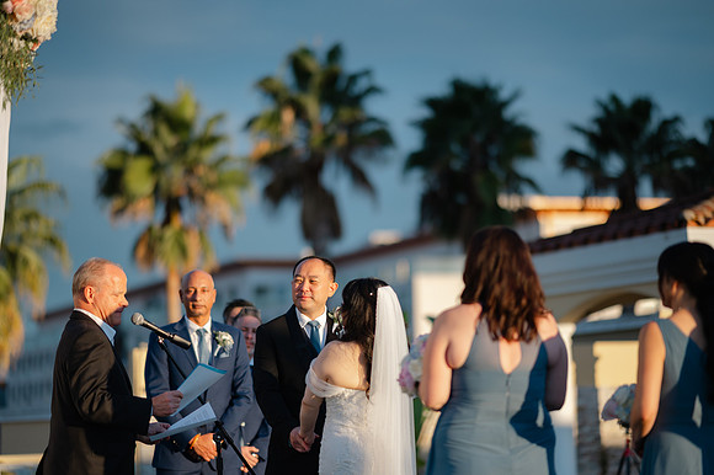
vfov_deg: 13.0
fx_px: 2081
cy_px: 238
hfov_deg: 19.5
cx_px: 357
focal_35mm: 105
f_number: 1.4
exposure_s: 1/5000
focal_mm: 105
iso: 100
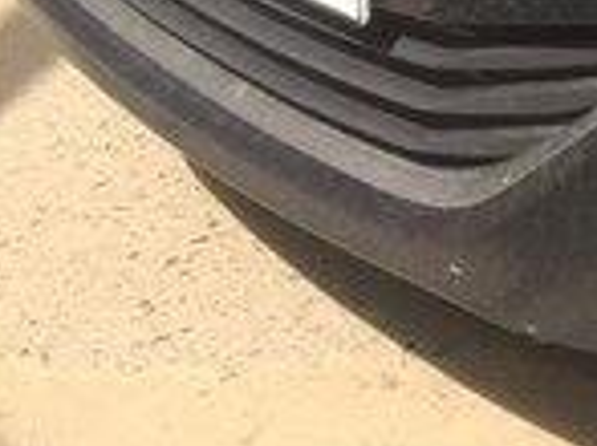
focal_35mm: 130
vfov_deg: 10.3
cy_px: -493
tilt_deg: -13.4
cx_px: 1328
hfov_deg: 12.6
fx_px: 2240
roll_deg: -1.5
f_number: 2.2
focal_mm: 4.15
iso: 32
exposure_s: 1/534
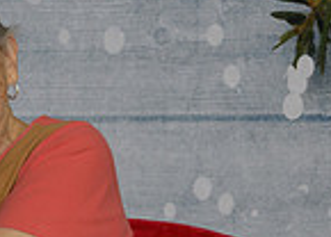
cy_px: 244
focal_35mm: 183
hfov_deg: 10.4
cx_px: -245
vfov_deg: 7.8
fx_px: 1723
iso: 400
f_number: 10
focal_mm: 38
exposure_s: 1/160
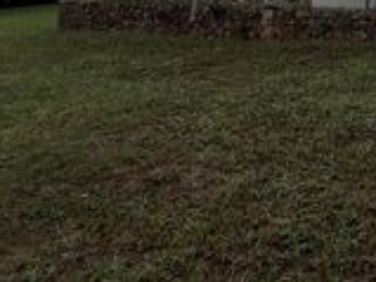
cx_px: 428
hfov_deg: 35.7
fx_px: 478
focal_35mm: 44
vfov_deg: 27.6
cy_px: -79
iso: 40
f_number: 2.2
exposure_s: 1/770
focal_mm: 2.22
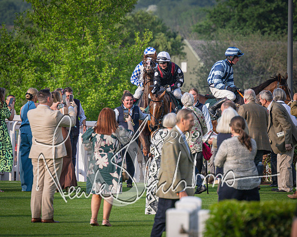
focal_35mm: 501
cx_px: 171
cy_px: 56
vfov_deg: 3.1
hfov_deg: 3.9
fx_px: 4401
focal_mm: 190
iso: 400
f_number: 4
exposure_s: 1/1600
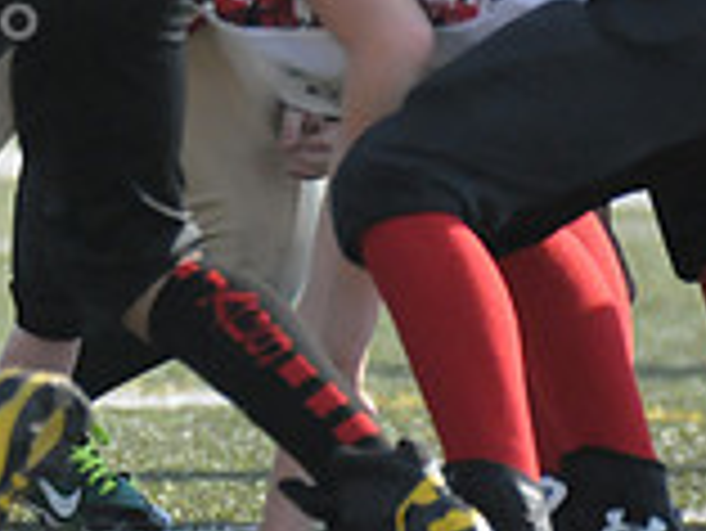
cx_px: -445
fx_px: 36862
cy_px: -146
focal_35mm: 1806
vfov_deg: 0.8
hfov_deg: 1.1
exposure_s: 1/4000
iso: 1600
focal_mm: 340
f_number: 4
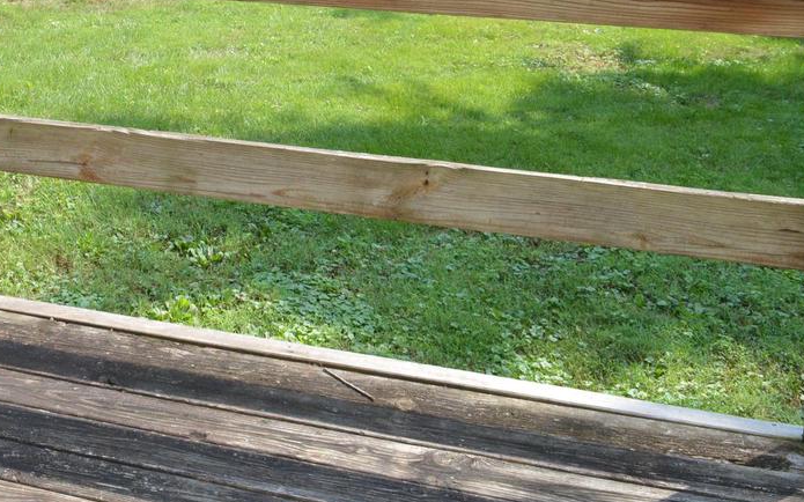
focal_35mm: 57
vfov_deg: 21.6
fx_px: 1249
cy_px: -47
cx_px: 115
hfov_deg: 34.1
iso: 800
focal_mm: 18
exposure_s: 1/400
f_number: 10
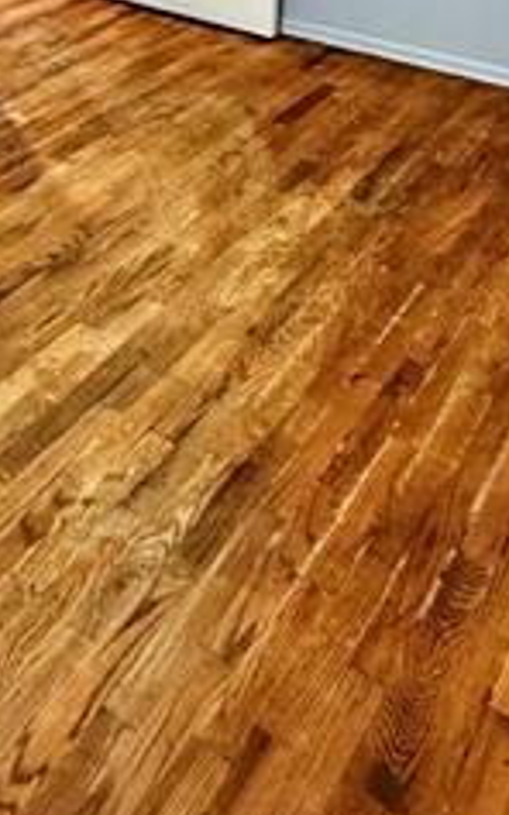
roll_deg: +0.6
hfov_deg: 26.4
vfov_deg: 36.0
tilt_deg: -15.1
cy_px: -69
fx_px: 1066
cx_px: 107
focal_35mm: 48
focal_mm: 2.22
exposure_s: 1/48
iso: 500
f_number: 2.2
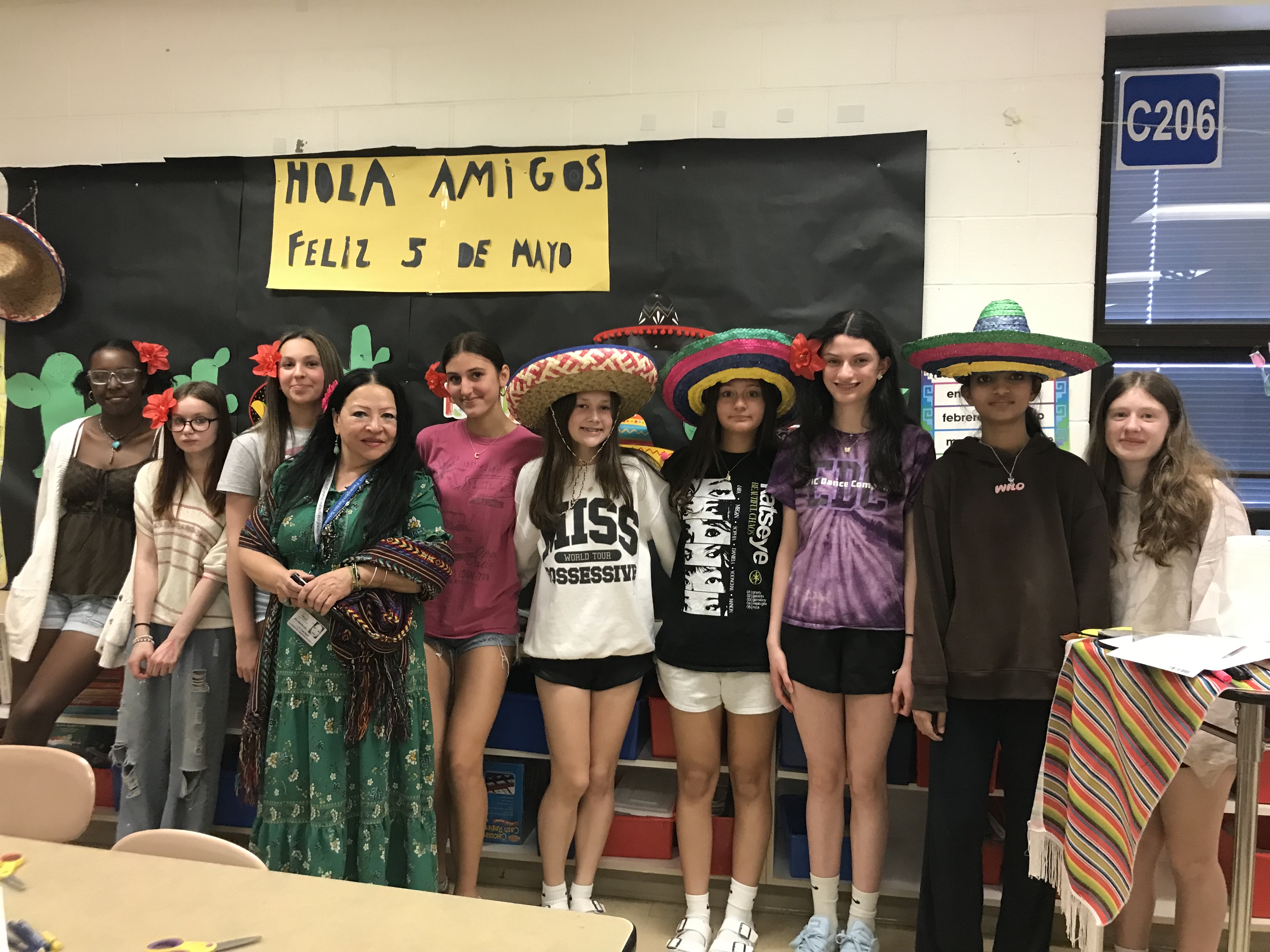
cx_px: 635
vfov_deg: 49.7
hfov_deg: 63.4
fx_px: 1027
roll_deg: -0.9
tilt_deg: -2.3
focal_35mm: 28
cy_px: 476
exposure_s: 1/15
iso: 80
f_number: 1.8
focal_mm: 3.99
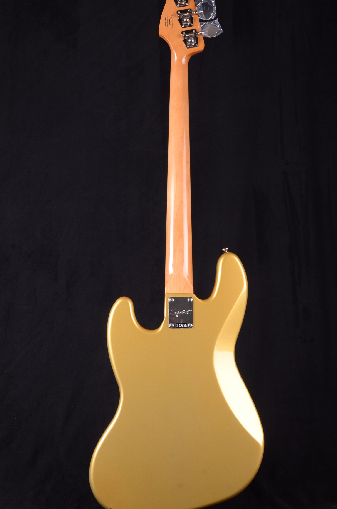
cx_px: 176
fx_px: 677
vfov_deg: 41.2
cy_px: 234
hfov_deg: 28.0
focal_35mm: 48
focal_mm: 28
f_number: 13
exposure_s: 1/200
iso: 200
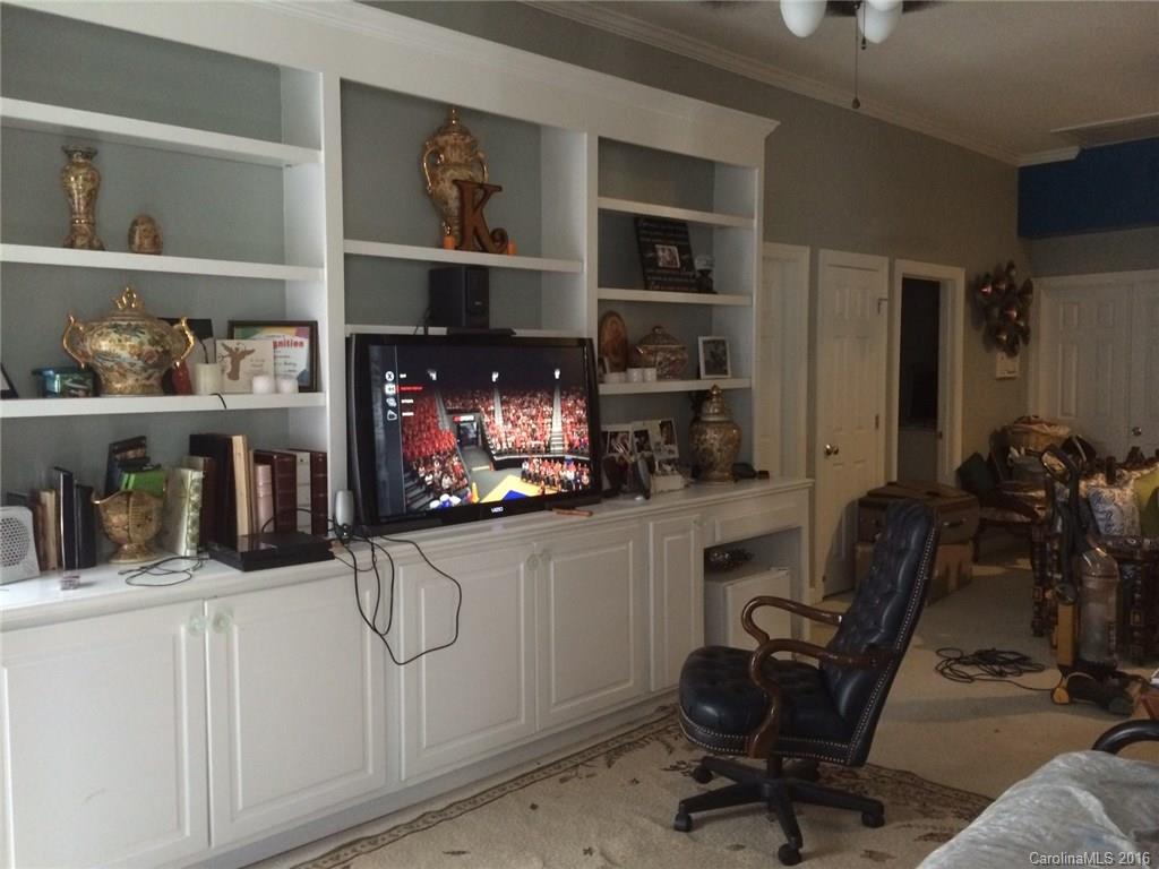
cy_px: 434
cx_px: 580
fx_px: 1004
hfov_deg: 60.0
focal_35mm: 30
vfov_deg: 46.8
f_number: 2.2
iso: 320
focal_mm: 4.12
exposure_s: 1/15
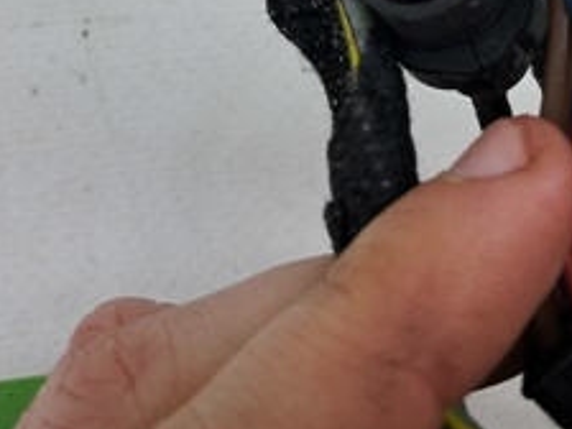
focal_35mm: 77
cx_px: 340
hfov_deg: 25.3
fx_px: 1272
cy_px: -157
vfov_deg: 17.7
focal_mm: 4
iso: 50
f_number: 1.8
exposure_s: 1/50
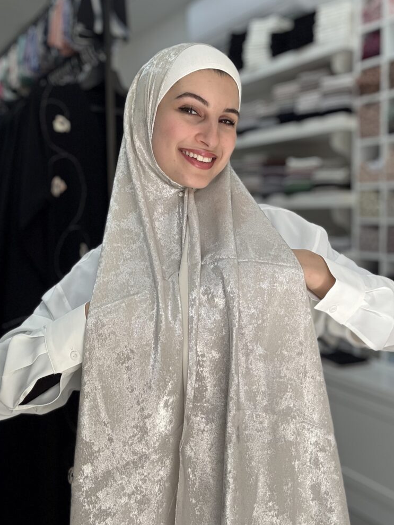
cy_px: 260
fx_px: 471
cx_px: 191
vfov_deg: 58.4
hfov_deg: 45.4
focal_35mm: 31
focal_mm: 2.69
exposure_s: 1/182
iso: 25
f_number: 1.9
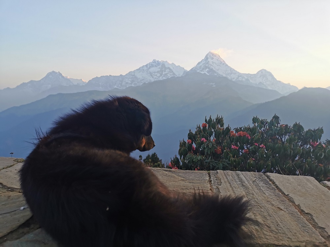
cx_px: 165
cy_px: 124
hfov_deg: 65.3
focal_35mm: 27
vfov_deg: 51.4
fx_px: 257
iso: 50
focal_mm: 5.58
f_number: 1.8
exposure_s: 1/242
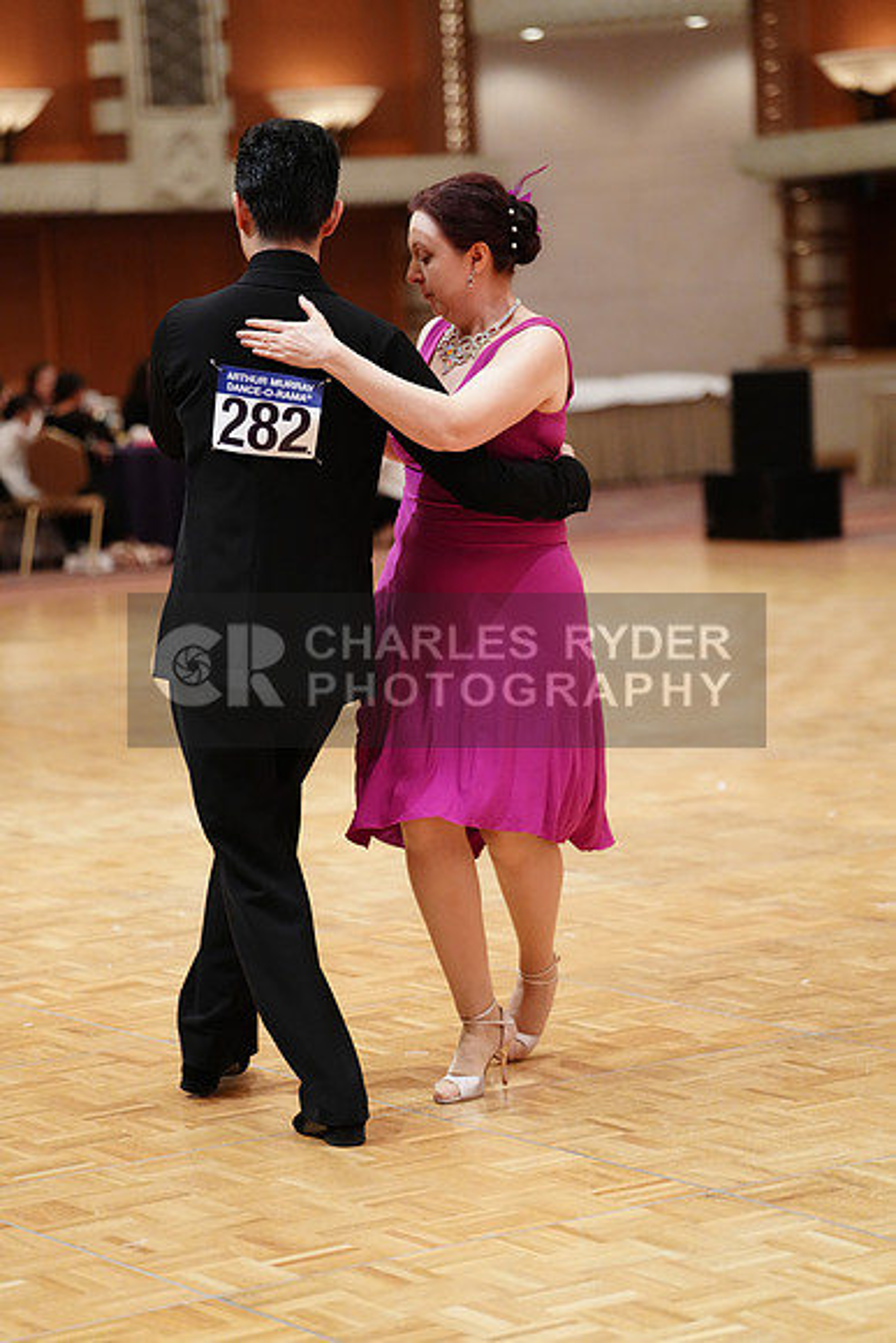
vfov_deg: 20.0
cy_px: 672
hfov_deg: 13.4
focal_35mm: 102
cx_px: 448
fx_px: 3805
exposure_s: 1/320
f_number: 2.8
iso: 4000
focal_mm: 102
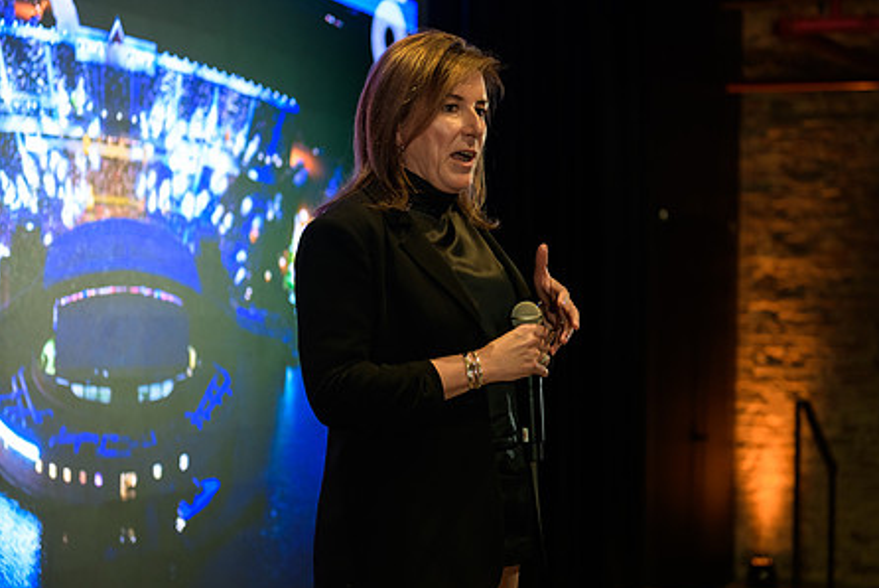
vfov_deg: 15.0
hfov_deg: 22.3
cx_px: 556
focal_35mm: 91
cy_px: 269
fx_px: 2223
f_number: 3.2
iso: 1250
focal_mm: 70
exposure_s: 1/200
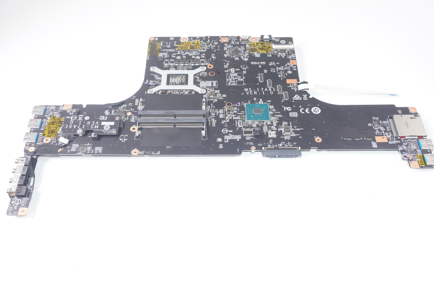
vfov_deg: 36.8
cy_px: 144
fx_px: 434
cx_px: 217
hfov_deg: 53.2
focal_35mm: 36
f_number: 6.3
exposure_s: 1/160
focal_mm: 24
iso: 640
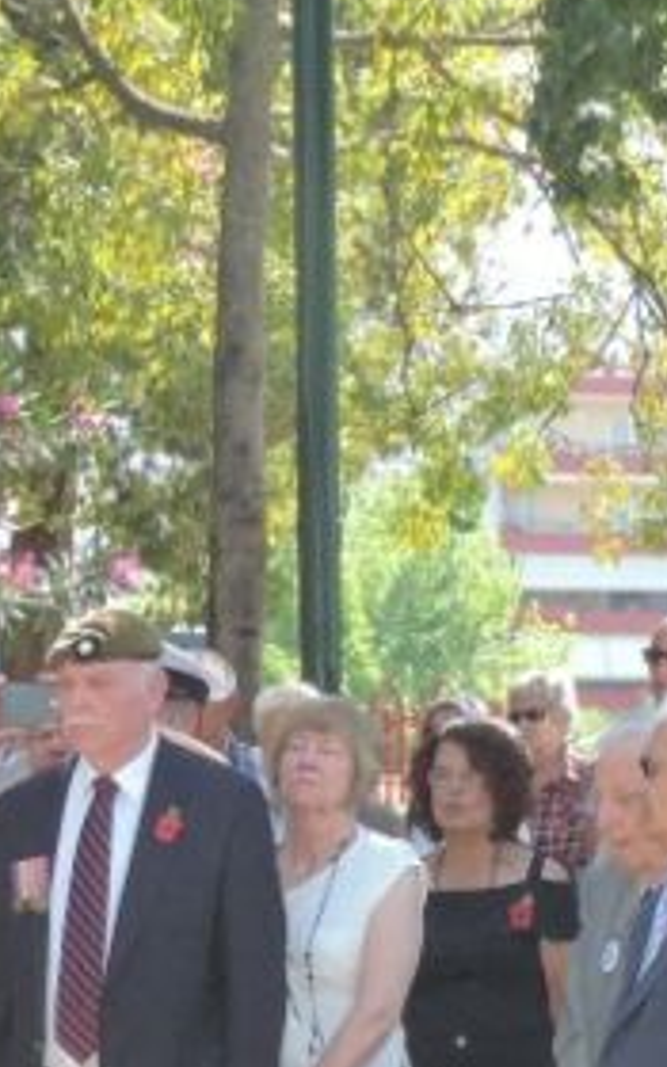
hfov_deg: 8.7
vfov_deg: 13.9
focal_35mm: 150
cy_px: 806
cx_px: 259
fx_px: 4363
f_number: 3.3
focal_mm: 7.1
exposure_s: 1/640
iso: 400
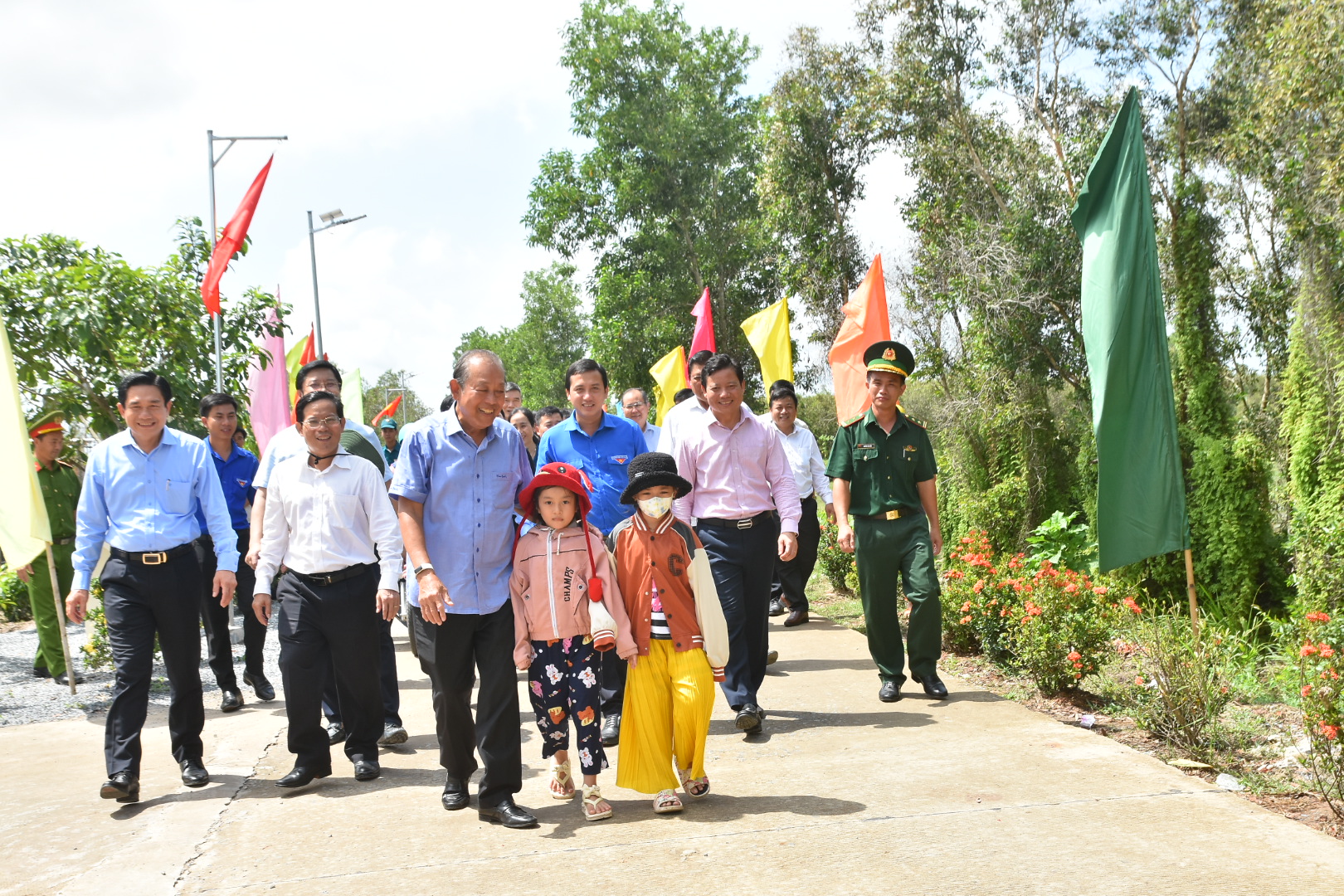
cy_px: 448
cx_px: 672
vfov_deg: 35.5
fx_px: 1400
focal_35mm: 38
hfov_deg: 51.3
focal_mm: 25
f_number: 9
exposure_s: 1/320
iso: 400
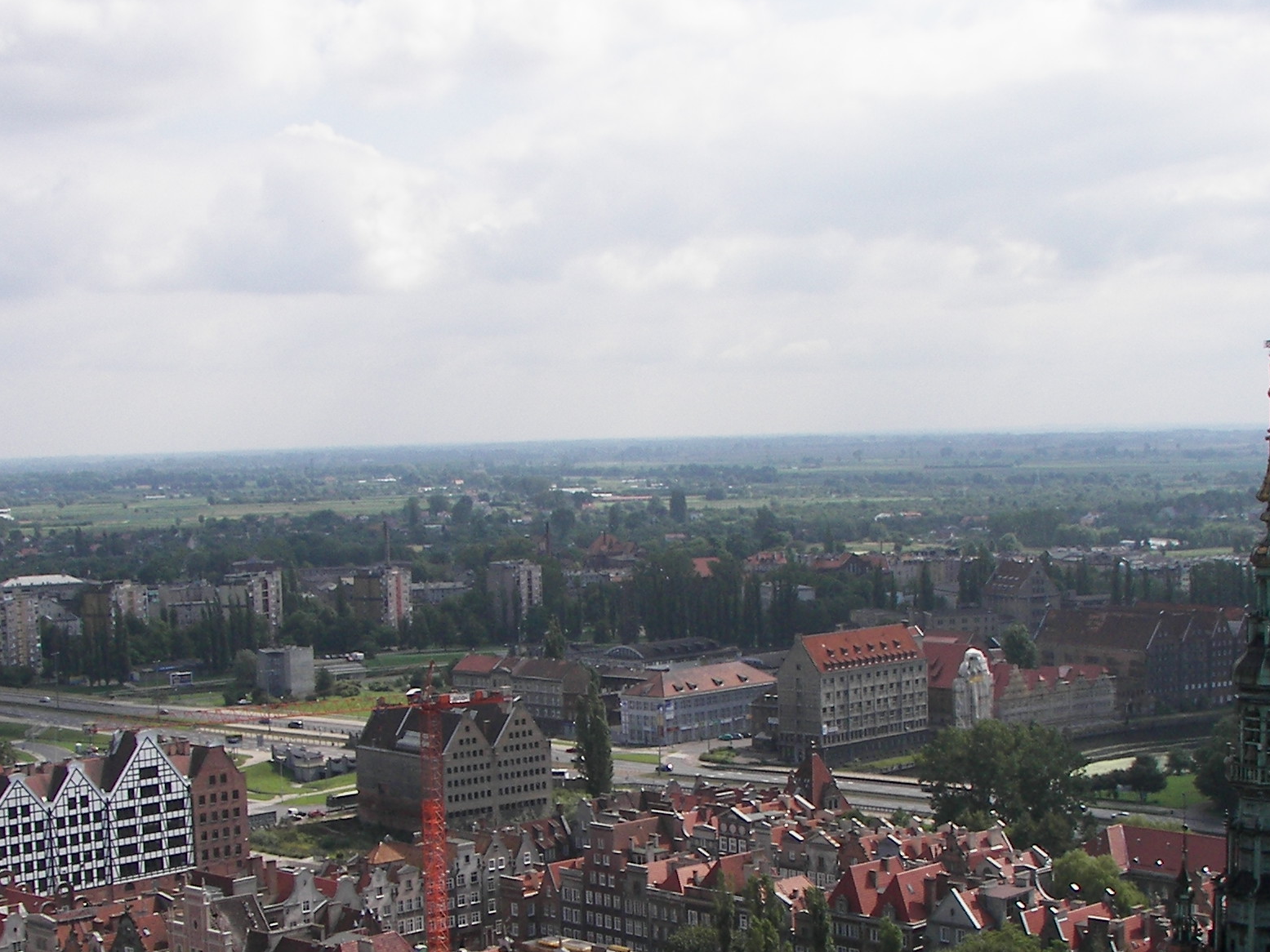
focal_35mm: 60
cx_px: 692
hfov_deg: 32.2
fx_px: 2201
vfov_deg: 24.2
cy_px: 698
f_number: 4
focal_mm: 6
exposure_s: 1/1000
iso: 50
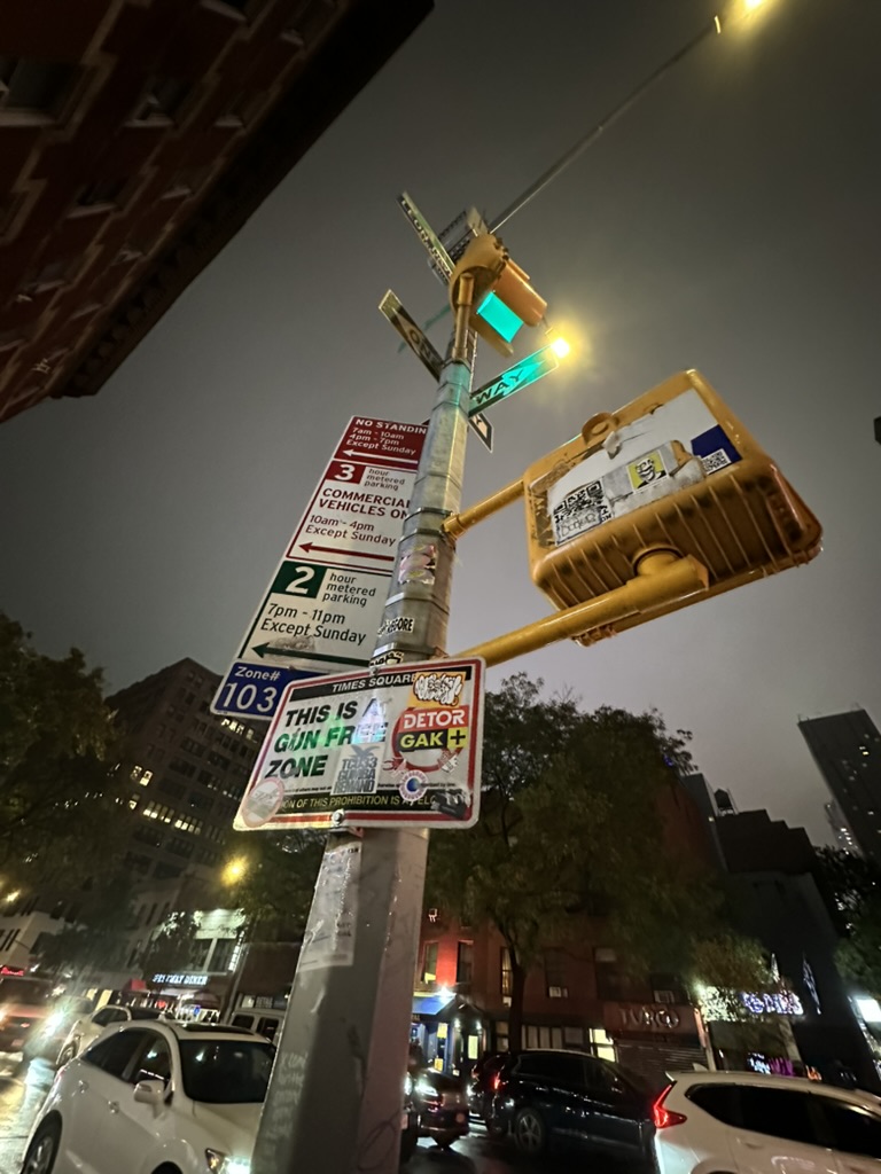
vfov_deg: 102.1
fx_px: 475
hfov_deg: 85.7
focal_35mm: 14
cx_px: 440
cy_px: 587
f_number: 2.2
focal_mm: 2.22
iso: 1250
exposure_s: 1/30
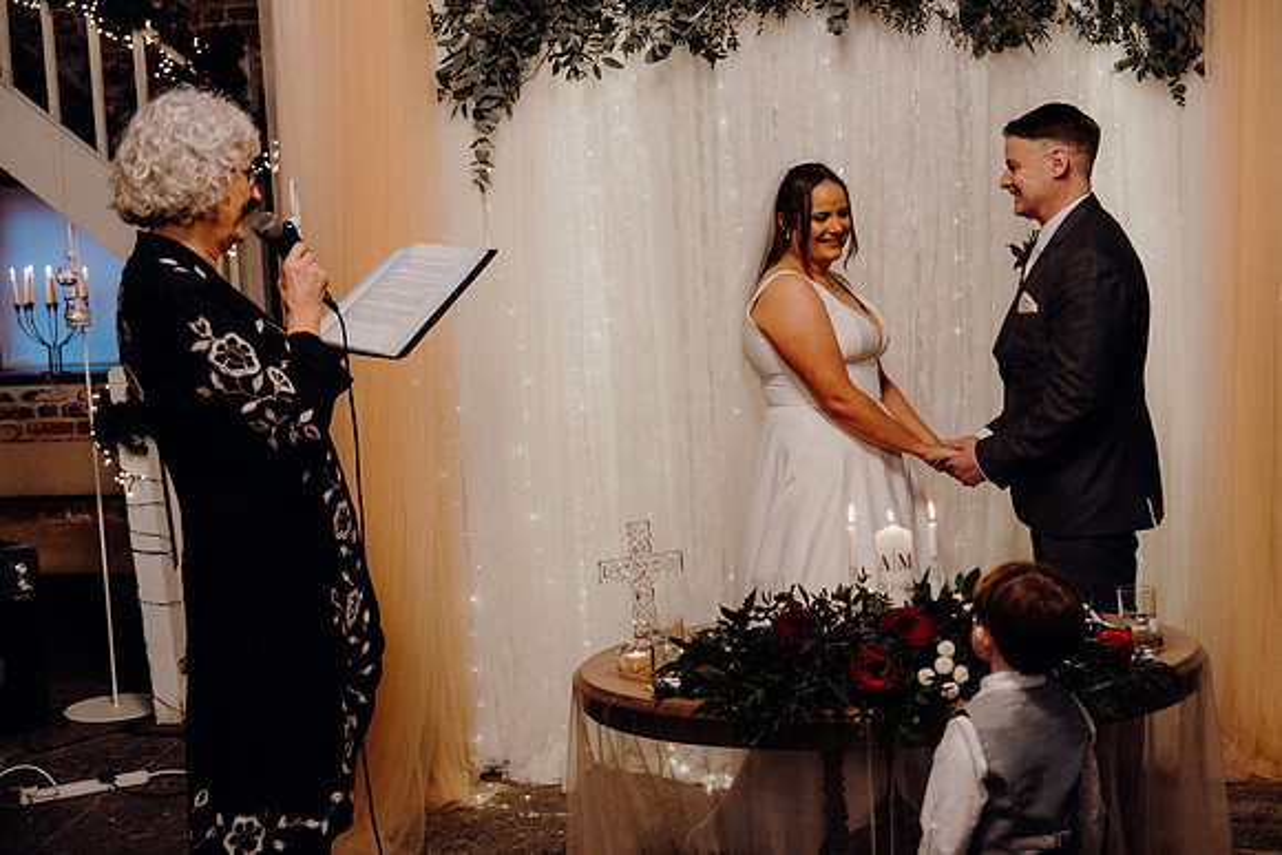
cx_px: 641
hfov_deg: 44.5
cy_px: 428
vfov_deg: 30.5
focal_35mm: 44
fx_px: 1567
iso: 2000
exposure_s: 1/160
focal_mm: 44
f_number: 3.5
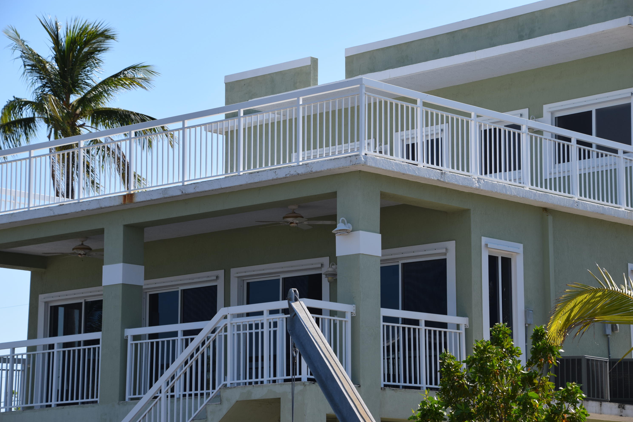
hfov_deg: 20.7
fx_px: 1732
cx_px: 319
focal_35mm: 99
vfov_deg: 13.9
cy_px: 212
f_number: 7.1
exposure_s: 1/800
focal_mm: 65
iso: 200
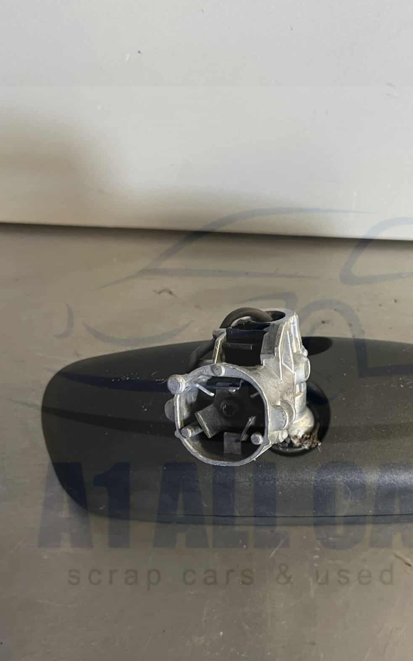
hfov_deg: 34.7
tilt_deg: -54.9
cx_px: 303
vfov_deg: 53.5
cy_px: 410
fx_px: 648
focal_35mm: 36
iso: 200
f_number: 1.6
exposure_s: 1/50
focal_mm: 5.1
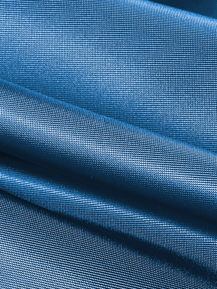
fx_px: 811
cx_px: 85
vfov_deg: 20.1
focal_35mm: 97
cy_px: 217
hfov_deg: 15.2
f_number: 1.8
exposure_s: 1/50
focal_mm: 4.25
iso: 80
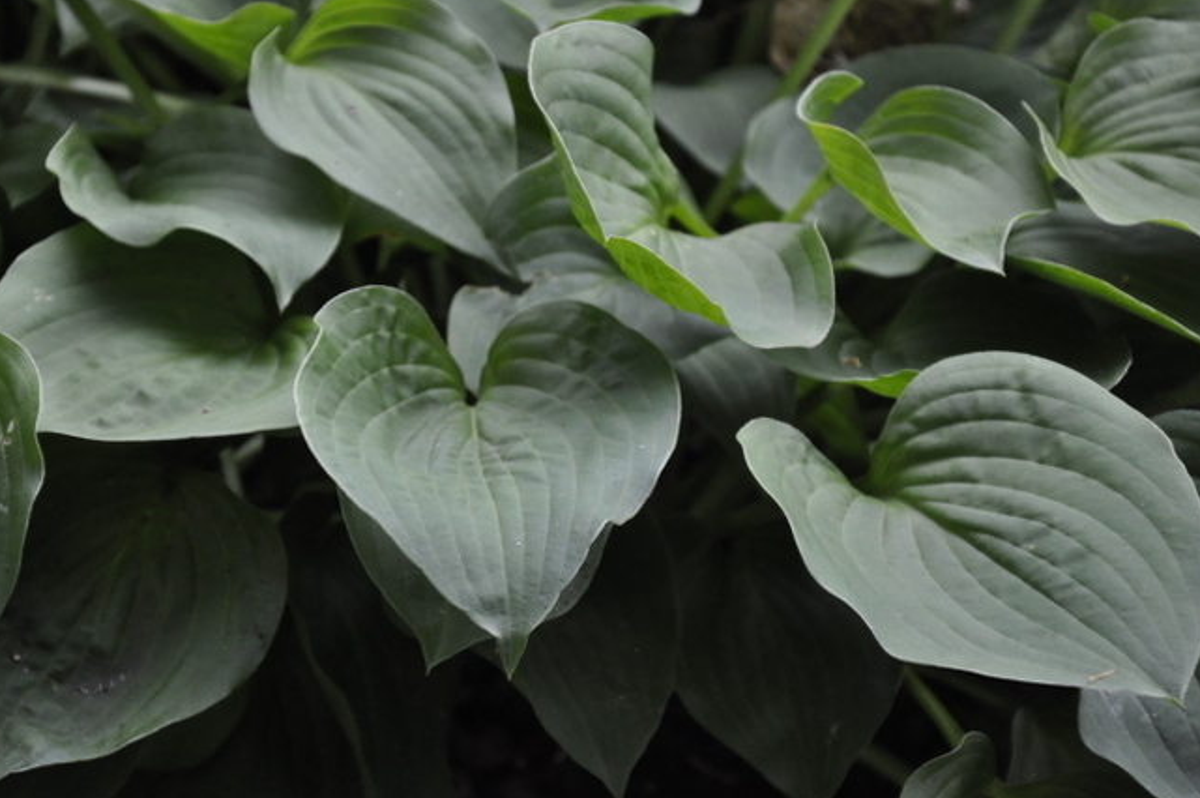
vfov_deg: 7.0
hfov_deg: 10.5
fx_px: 6547
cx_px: 470
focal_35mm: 197
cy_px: 373
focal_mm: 105
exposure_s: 1/125
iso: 1400
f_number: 5.6
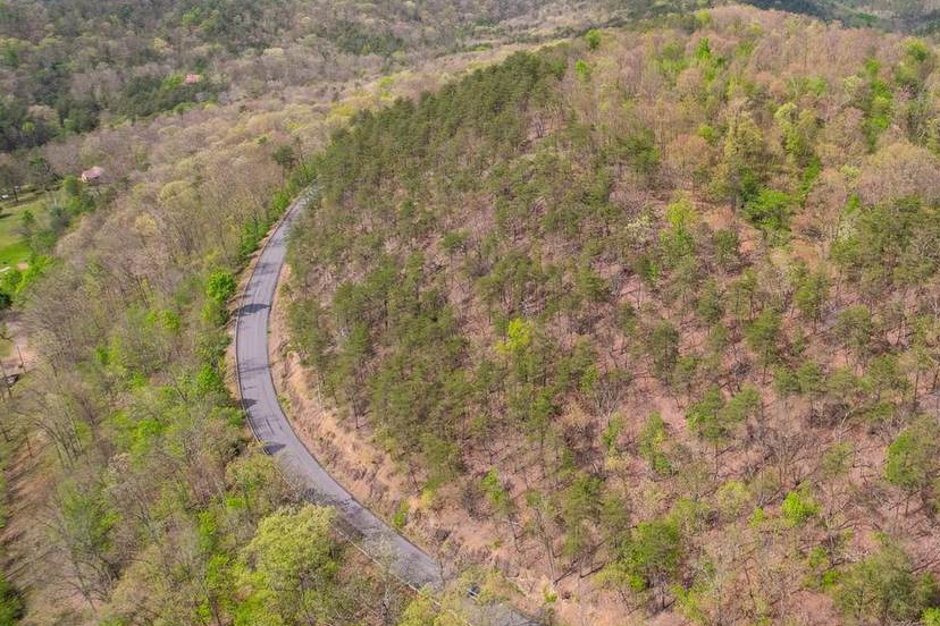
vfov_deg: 38.5
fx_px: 888
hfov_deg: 53.4
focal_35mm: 34
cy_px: 213
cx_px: 699
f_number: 2.8
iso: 110
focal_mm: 8.38
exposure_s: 1/125
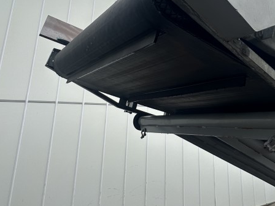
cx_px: 184
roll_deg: +0.5
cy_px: 47
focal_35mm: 32
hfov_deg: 55.6
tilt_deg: +18.4
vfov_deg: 42.6
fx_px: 254
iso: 40
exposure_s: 1/744
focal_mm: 2.22
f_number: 2.2
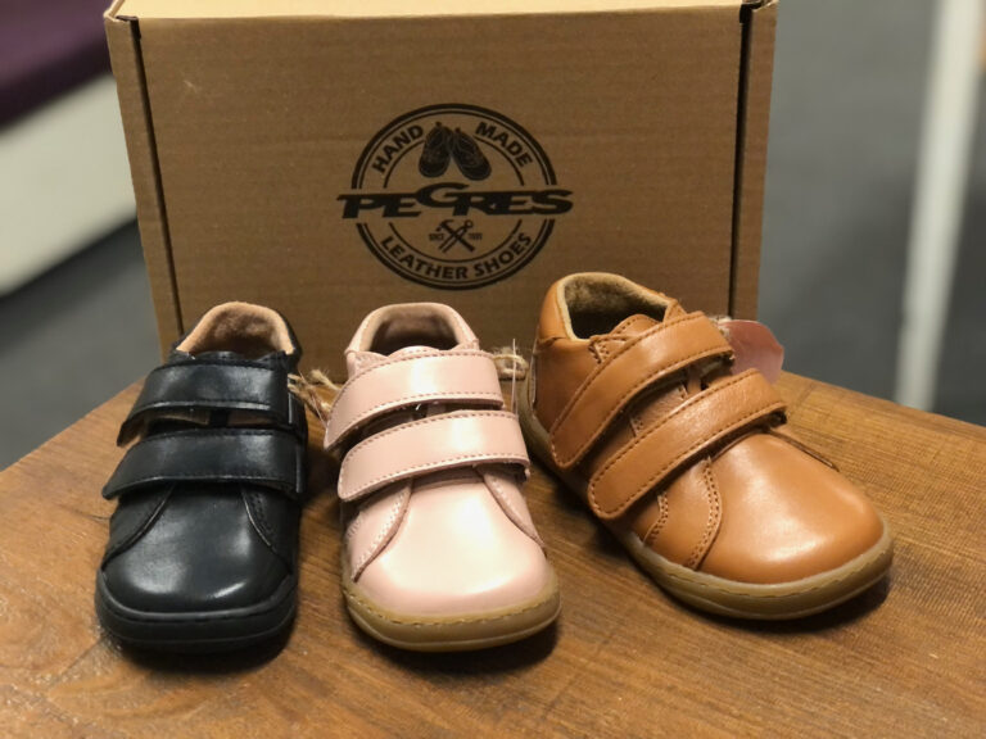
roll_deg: +3.1
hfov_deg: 33.8
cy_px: 370
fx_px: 1624
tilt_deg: -34.1
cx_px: 493
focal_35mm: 57
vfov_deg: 25.7
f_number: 2.8
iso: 640
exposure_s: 1/33
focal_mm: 6.6
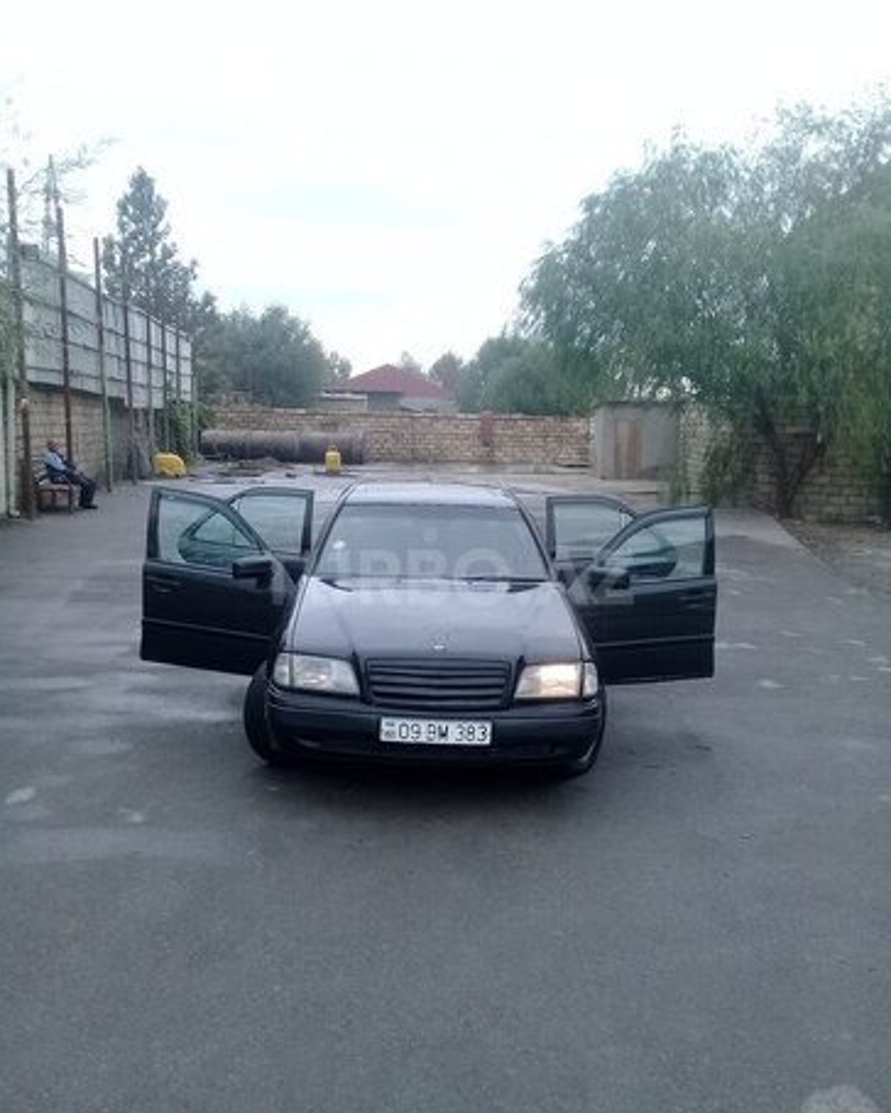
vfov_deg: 54.2
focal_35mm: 33
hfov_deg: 44.5
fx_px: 1088
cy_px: 577
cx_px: 446
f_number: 2.2
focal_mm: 3.3
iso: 64
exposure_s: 1/216
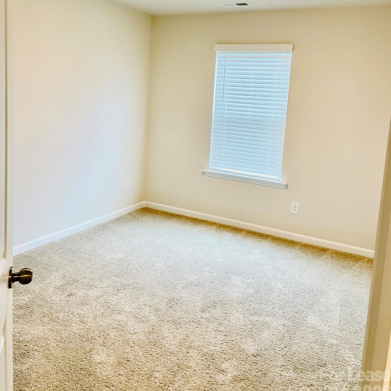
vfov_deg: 51.9
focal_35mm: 31
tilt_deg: -6.0
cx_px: 196
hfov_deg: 52.5
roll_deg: -2.6
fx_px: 396
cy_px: 142
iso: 80
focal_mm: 4.2
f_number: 1.6
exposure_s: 1/60
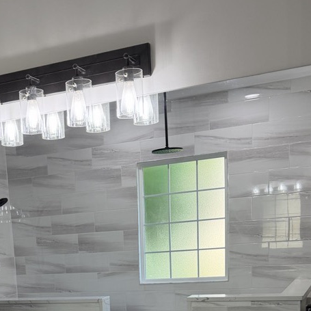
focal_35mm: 56
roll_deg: +4.3
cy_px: 339
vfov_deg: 28.0
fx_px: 569
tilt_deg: -9.7
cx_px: 49
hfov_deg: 29.6
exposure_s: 1/184
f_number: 1.78
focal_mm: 6.76
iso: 100
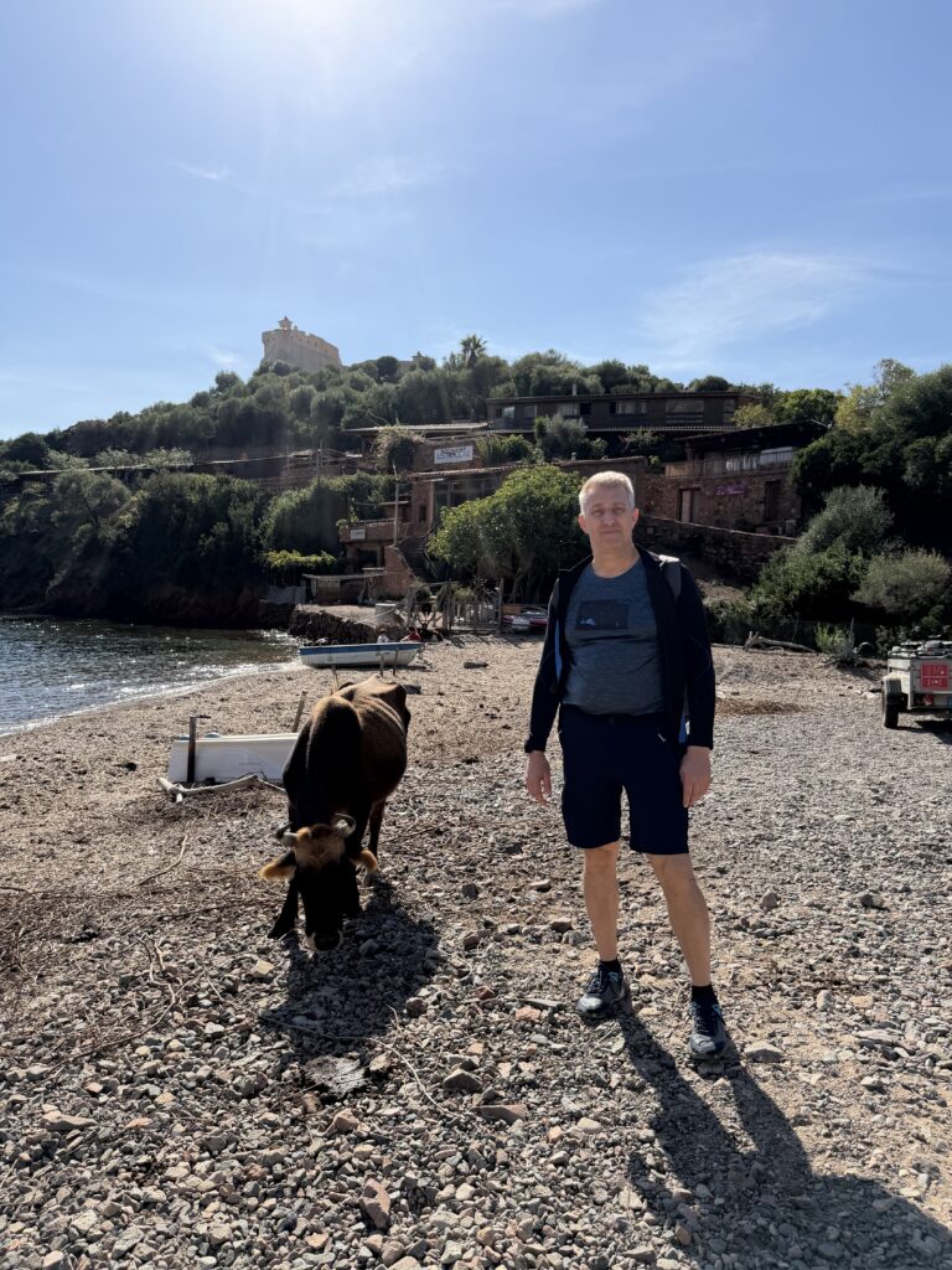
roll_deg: -2.1
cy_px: 635
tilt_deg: -3.2
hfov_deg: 56.8
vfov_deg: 71.6
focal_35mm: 24
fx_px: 880
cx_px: 476
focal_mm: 6.76
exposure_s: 1/6711
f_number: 1.78
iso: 80
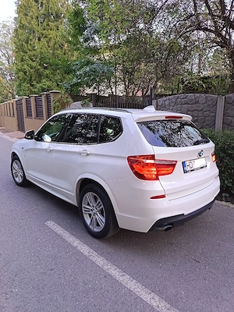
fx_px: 216
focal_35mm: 24
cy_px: 156
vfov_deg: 71.6
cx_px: 117
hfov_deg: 56.8
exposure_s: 1/50
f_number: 1.75
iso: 640
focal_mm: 5.25
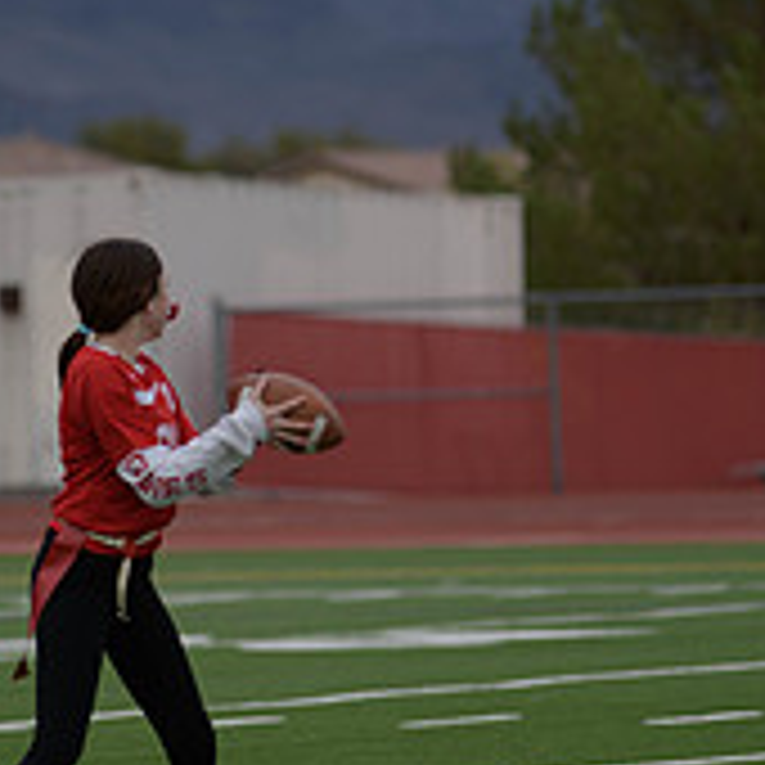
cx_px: 144
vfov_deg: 4.0
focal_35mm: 436
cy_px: 430
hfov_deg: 4.0
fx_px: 10901
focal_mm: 150
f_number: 2.8
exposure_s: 1/200
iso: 64
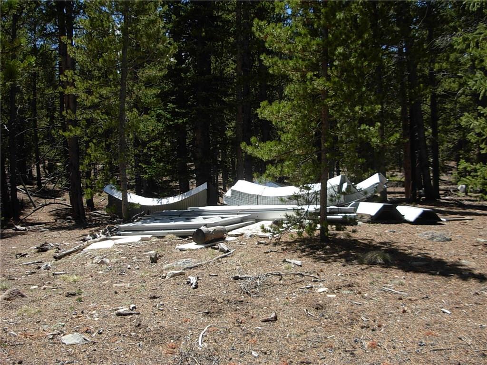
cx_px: 244
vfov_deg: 37.7
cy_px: 182
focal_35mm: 38
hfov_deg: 49.0
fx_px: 535
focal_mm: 6.3
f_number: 2.9
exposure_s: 1/912
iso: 79
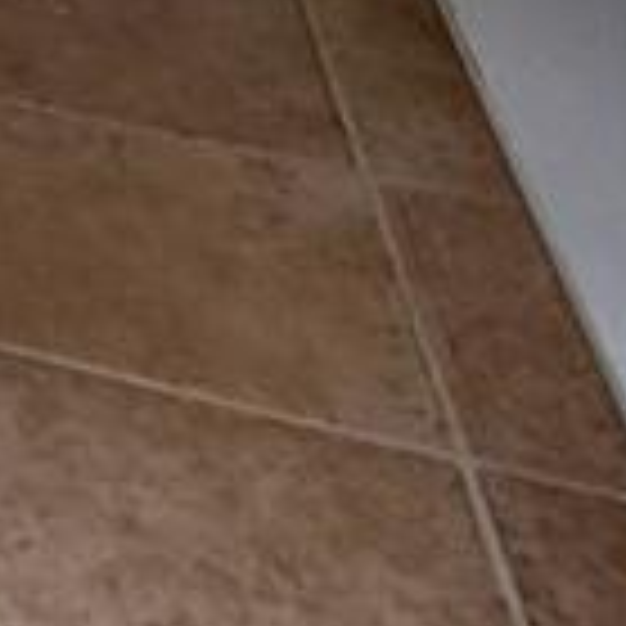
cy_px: -1284
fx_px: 2332
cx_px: -1207
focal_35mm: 114
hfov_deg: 10.8
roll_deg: +1.5
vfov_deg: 10.5
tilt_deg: -1.1
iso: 160
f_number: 2.2
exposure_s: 1/121
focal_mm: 2.22
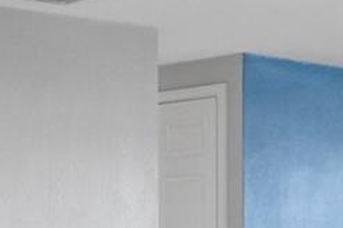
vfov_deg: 10.8
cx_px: -192
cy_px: 290
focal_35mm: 124
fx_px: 1181
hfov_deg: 15.1
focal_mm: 19
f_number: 9
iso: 320
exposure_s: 1.3
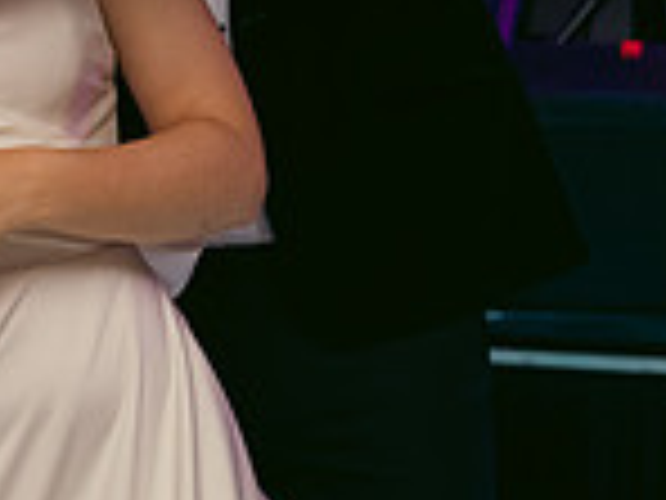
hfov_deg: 14.4
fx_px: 2617
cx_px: 94
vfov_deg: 10.6
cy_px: -160
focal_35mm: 136
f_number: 3.5
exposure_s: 1/160
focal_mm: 36
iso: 800
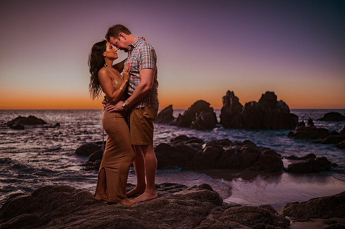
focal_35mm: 36
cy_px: 114
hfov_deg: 53.1
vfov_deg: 36.8
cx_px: 172
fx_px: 346
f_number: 1.8
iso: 400
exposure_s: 1/200
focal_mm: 35
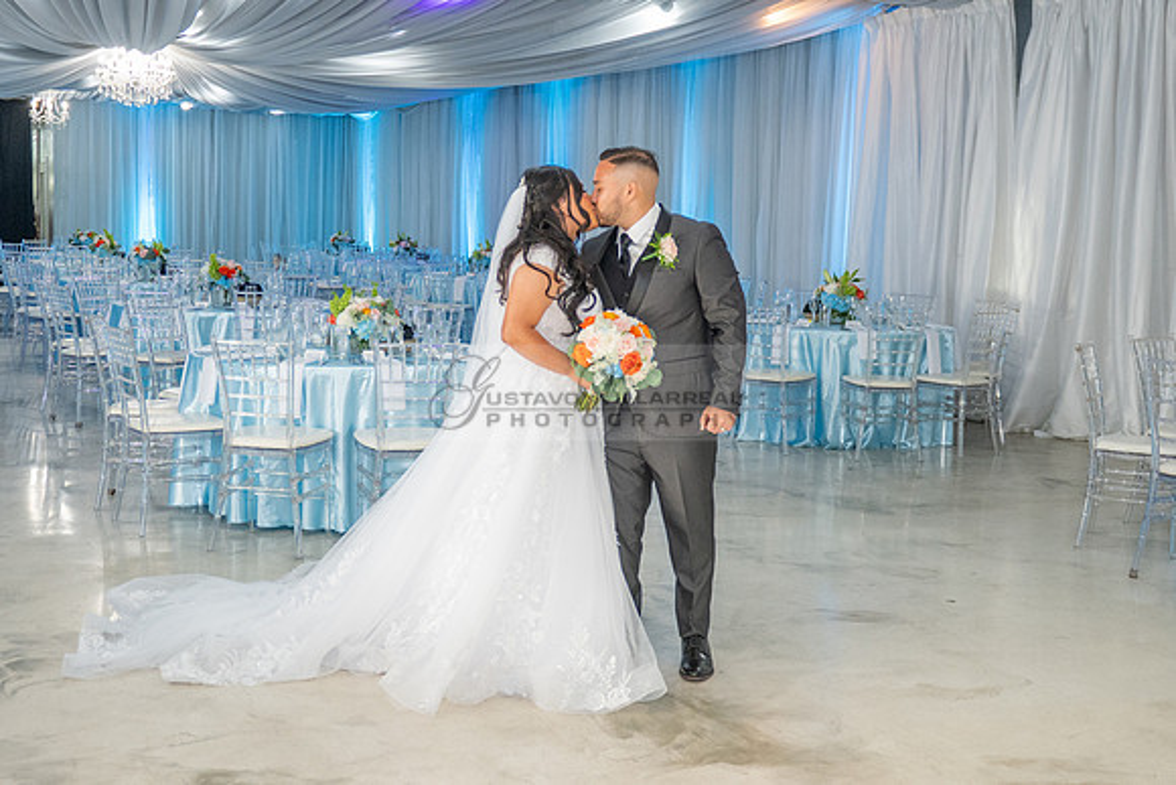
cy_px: 353
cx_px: 501
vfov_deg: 29.3
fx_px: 1500
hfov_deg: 42.7
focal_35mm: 46
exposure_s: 1/160
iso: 800
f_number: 3.2
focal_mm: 24
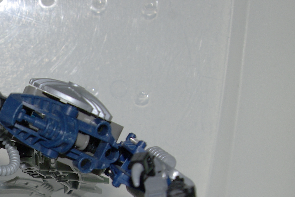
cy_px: 258
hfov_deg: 17.1
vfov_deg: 11.7
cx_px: -59
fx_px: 935
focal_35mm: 114
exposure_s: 1/45
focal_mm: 28
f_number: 8
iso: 400
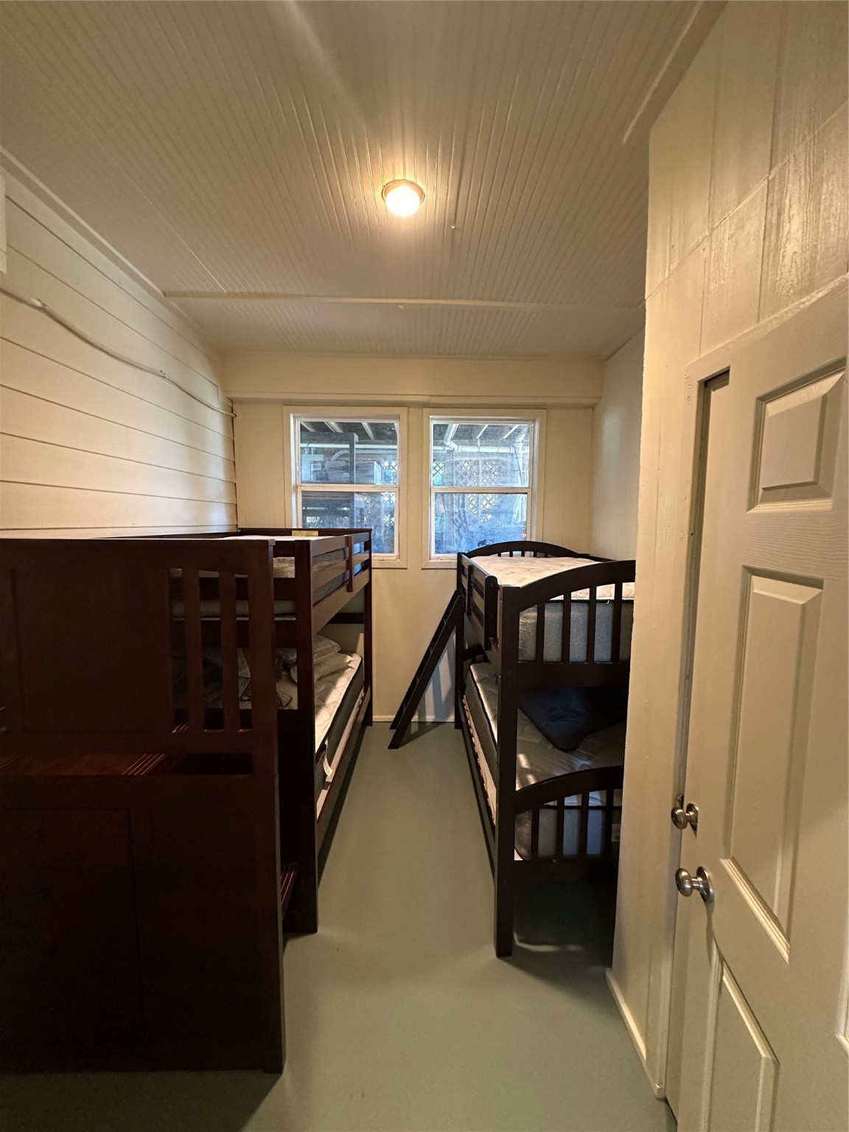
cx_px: 424
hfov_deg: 85.7
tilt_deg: -5.7
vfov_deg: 102.1
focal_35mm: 14
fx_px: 458
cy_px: 566
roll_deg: -0.9
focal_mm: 2.22
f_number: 2.2
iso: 1000
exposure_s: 1/60
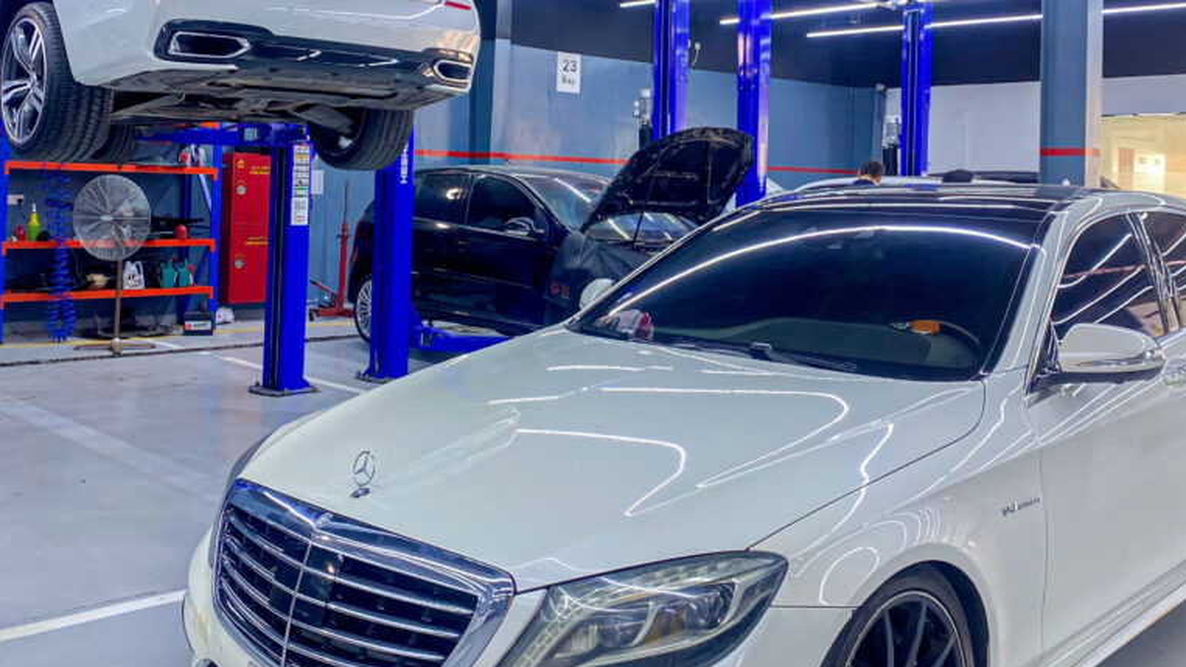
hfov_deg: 52.8
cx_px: 595
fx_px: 1195
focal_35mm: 38
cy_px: 187
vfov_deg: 30.8
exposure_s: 1/100
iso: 125
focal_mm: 4.25
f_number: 1.8
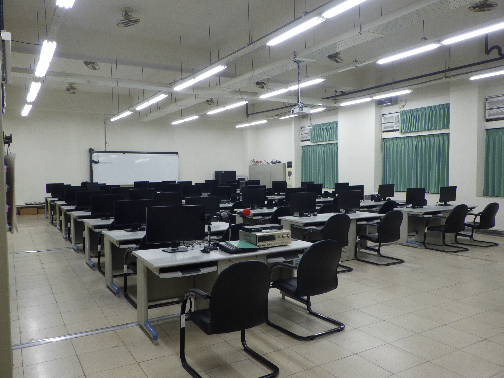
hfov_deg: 63.4
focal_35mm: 28
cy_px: 189
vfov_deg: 49.7
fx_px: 408
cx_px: 252
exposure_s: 1/40
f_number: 3.5
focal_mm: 5
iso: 200
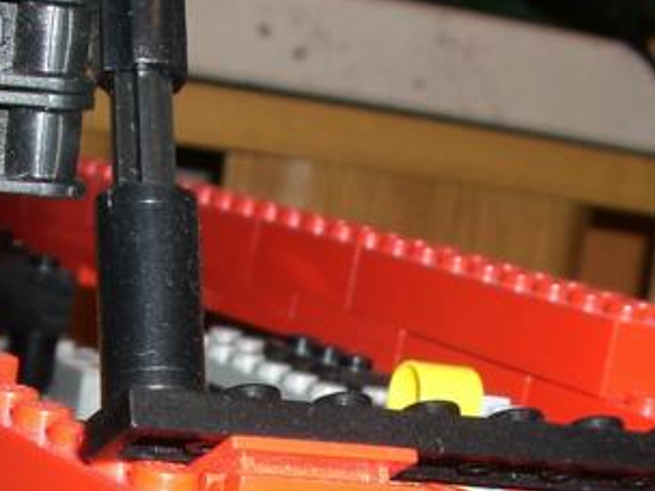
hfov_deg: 15.4
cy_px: 717
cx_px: 392
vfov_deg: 11.2
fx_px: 2422
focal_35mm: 128
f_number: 4.3
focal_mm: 6.2
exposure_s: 1/60
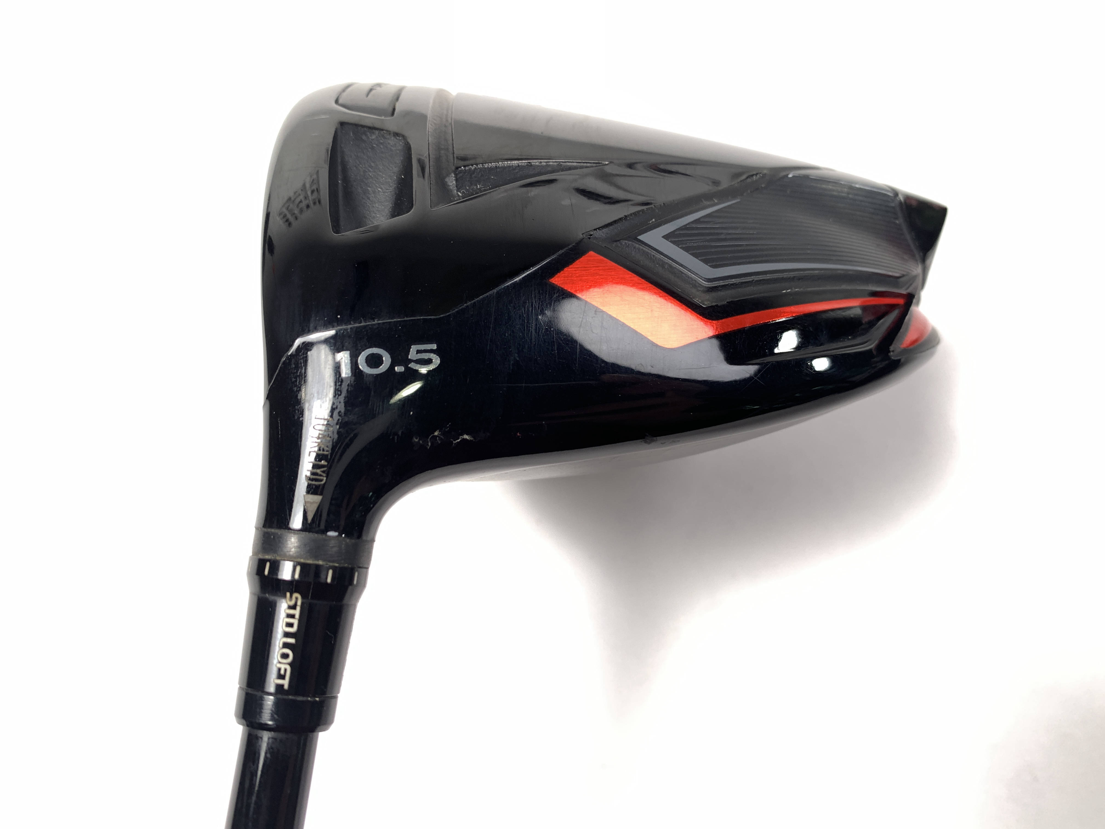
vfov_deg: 53.1
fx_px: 830
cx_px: 552
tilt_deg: -68.6
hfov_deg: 67.3
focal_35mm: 26
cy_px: 414
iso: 50
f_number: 1.8
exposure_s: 1/120
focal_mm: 4.25
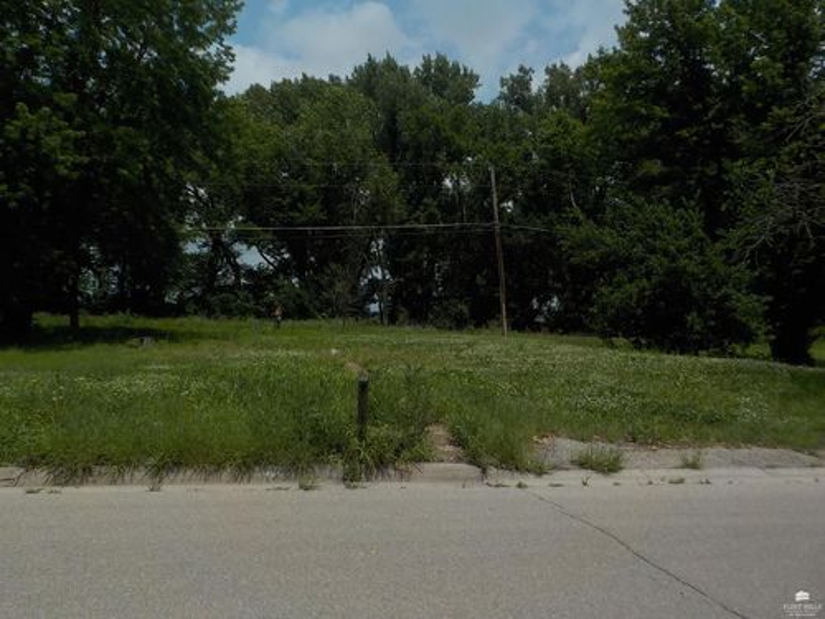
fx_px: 715
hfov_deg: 60.0
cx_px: 412
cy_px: 310
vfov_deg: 46.8
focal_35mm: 30
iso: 125
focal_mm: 4.1
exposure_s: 1/1600
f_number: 3.3
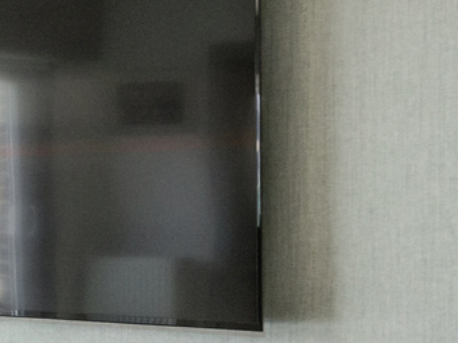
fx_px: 1257
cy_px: 253
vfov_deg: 15.5
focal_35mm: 95
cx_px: -512
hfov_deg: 15.5
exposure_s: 1/60
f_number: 11
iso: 250
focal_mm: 14
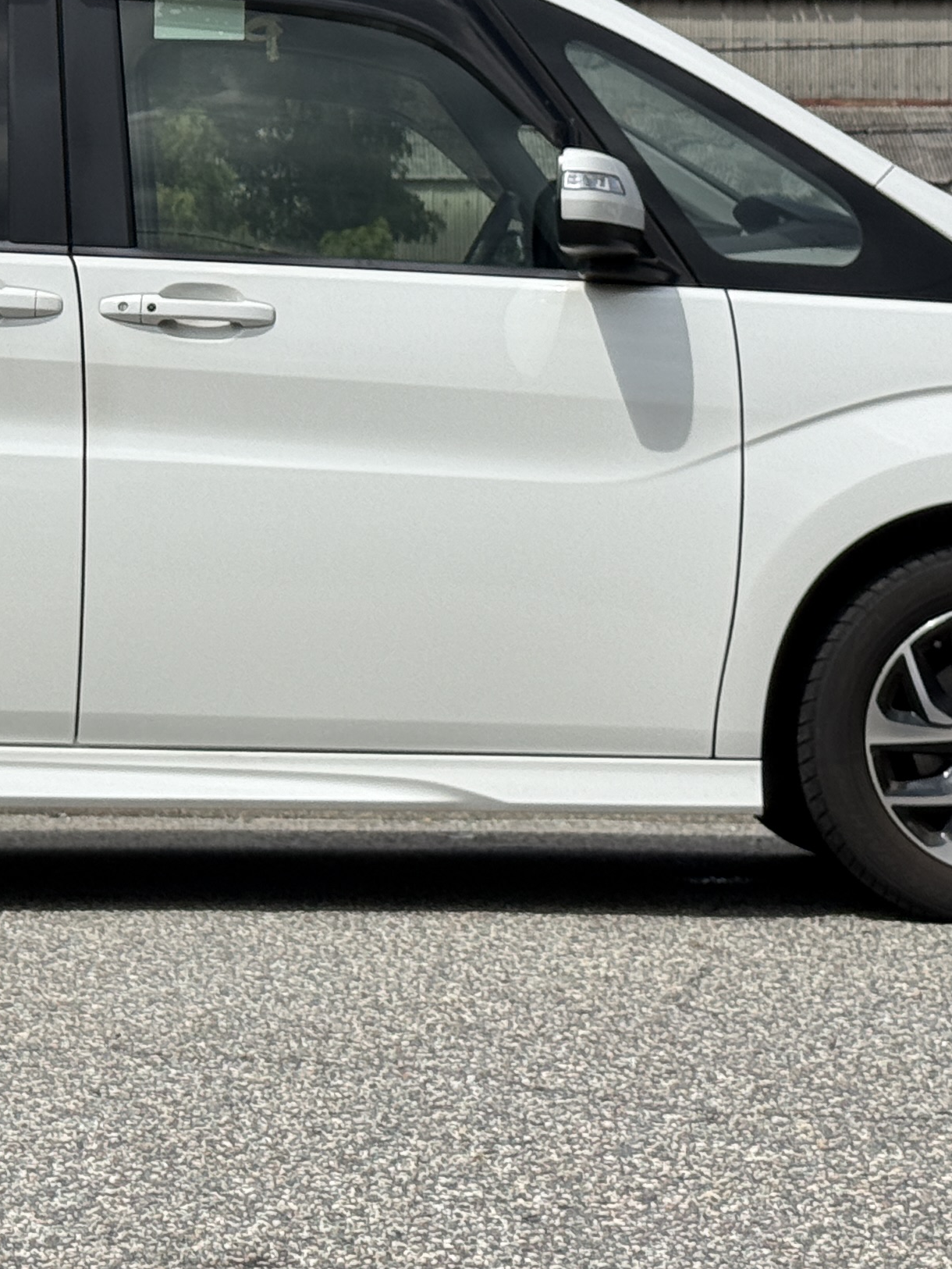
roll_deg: -0.6
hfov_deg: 12.4
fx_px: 4362
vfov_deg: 16.4
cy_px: 208
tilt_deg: +4.5
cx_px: 91
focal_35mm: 119
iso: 64
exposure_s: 1/8772
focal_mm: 6.76
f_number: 1.78
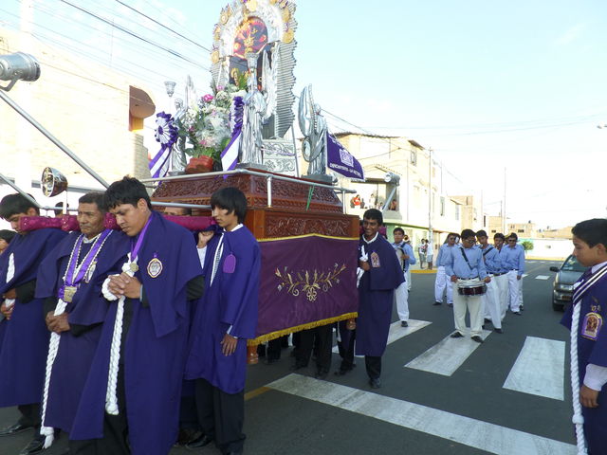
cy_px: 228
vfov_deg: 58.9
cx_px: 304
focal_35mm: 23
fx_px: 403
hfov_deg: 73.9
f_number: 2.8
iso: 120
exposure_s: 1/350
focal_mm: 4.1
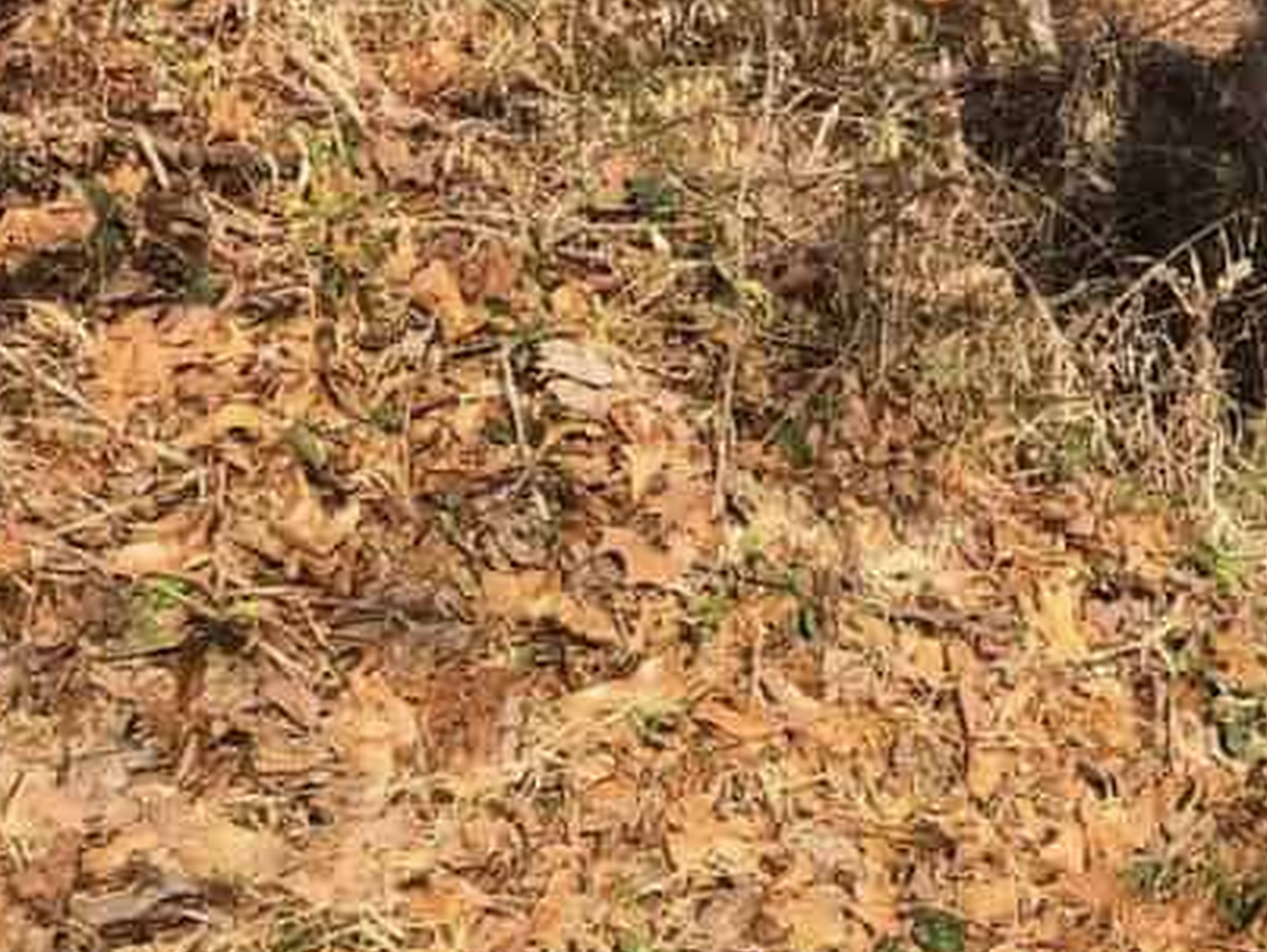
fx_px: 3479
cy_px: -312
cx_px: 1502
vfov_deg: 14.8
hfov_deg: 19.5
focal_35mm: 95
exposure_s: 1/607
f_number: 1.8
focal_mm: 4
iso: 20
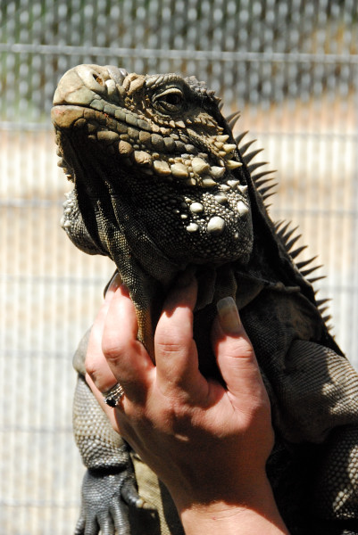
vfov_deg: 12.2
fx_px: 2501
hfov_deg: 8.2
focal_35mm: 168
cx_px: 179
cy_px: 268
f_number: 8
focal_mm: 112
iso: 1600
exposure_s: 1/2000
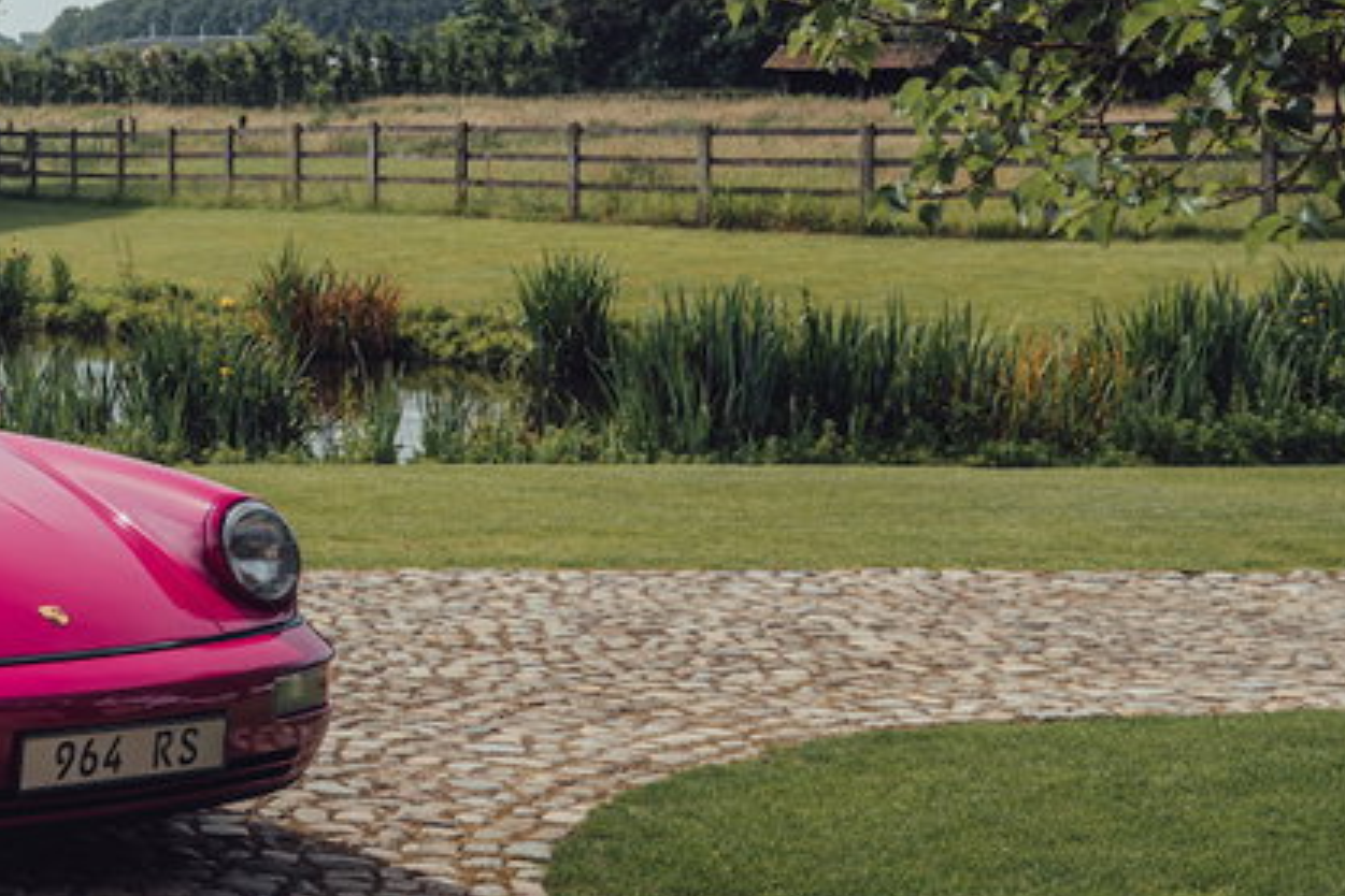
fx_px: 3213
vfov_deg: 15.8
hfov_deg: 21.9
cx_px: -271
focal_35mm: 86
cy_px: 239
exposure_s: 1/125
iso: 100
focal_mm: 35
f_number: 7.1
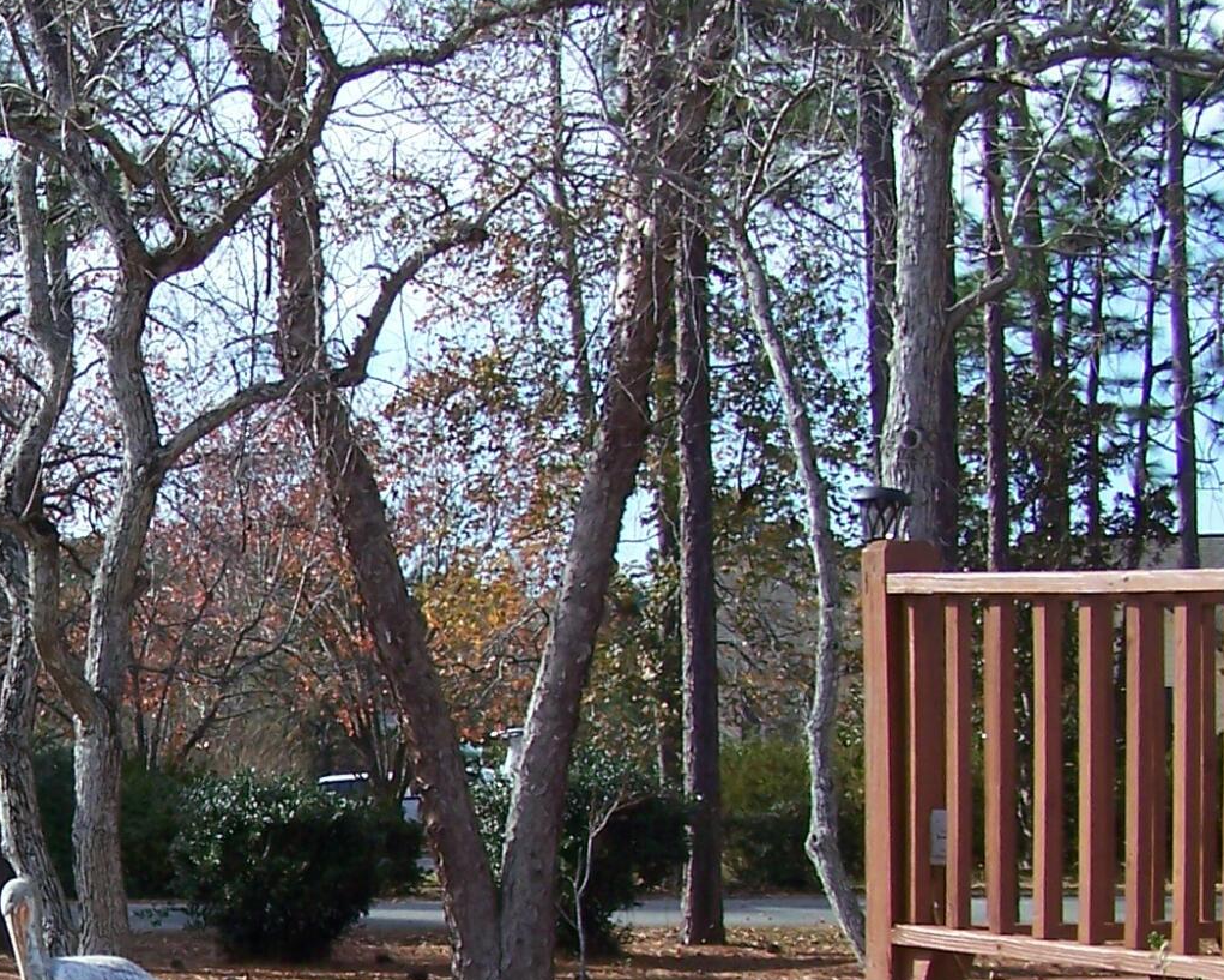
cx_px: -203
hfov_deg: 16.9
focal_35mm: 109
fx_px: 3949
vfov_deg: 14.0
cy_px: 934
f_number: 4
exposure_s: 1/320
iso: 64
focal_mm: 6.3
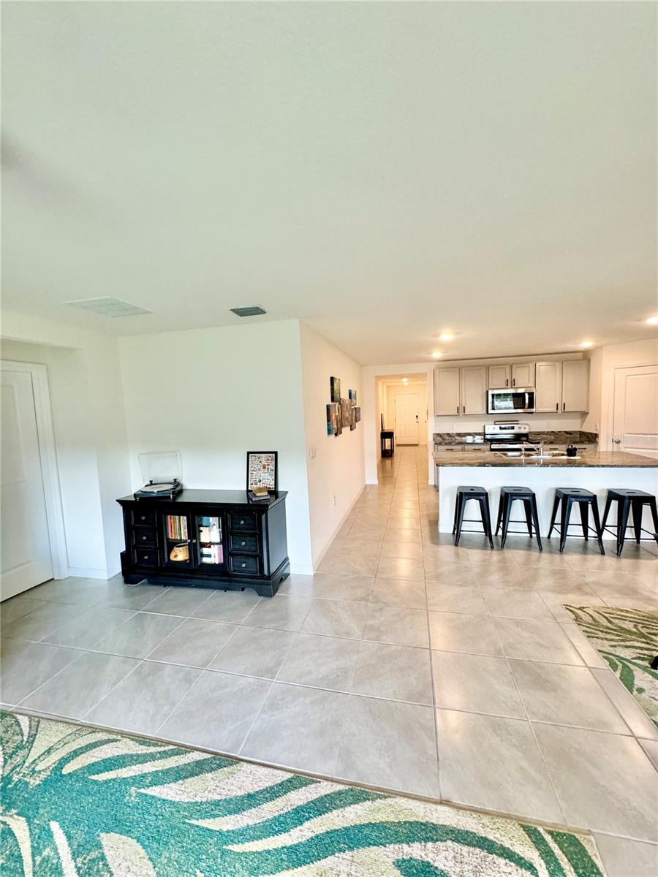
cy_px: 438
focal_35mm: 14
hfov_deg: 85.7
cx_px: 329
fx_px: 355
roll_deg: +2.5
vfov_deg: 102.1
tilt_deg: -3.6
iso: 320
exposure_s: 1/120
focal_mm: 2.22
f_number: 2.2
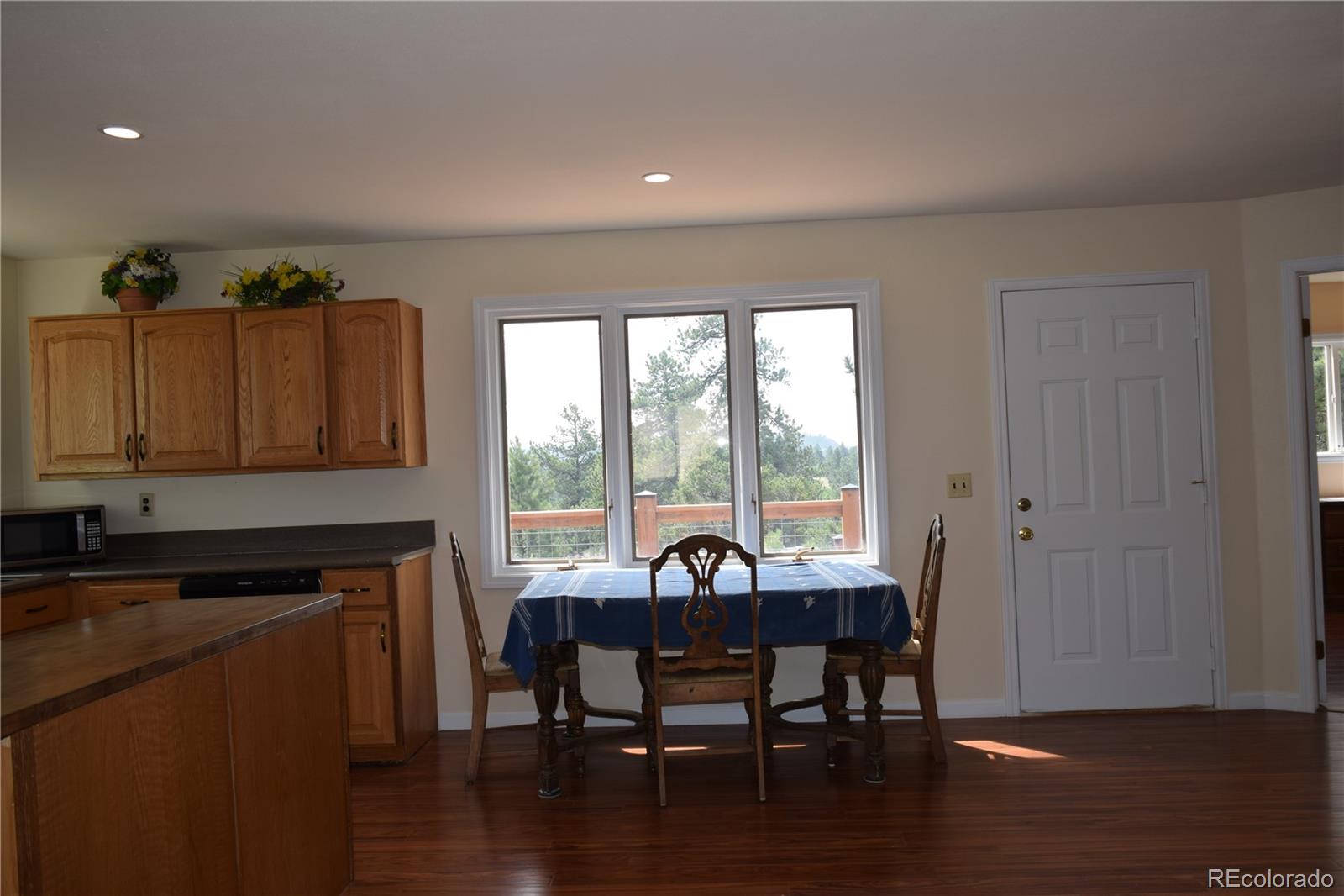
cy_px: 448
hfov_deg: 67.4
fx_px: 1008
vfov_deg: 47.9
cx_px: 672
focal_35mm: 27
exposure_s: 1/125
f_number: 5.6
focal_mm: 18
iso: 160
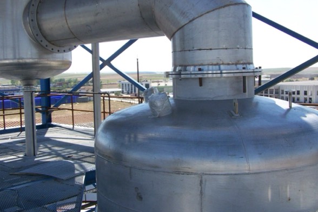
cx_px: 151
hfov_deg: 45.4
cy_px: 95
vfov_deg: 31.2
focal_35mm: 43
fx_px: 380
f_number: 4
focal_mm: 6.3
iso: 160
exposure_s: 1/800
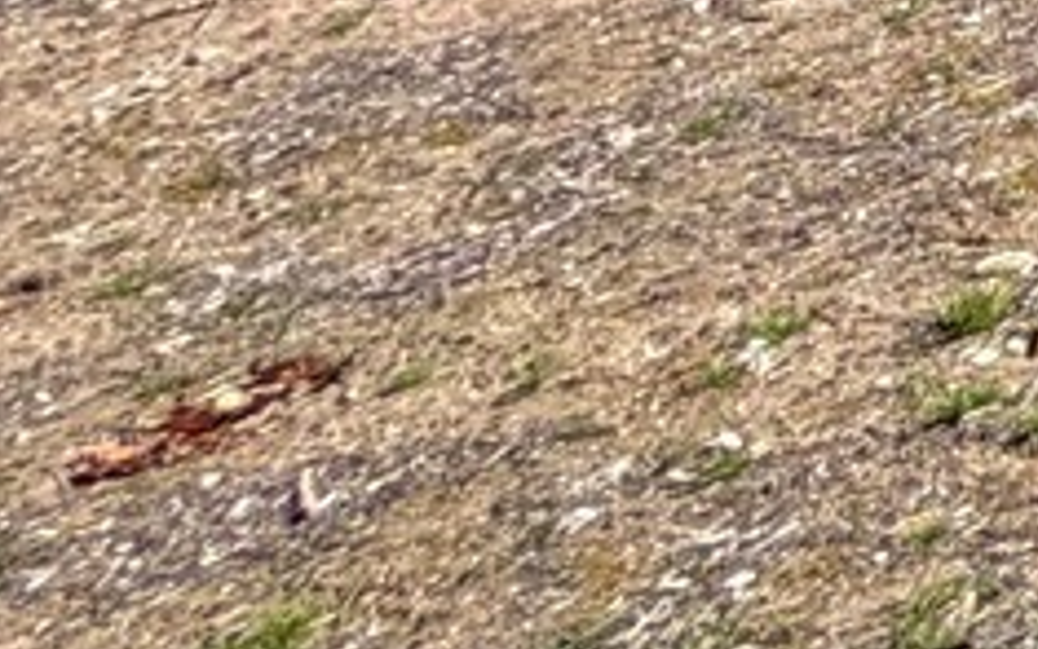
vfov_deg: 9.5
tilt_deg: -1.7
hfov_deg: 10.2
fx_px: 2858
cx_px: 3454
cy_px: -1400
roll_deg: +0.8
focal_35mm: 101
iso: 25
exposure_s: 1/770
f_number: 2.2
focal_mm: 2.22
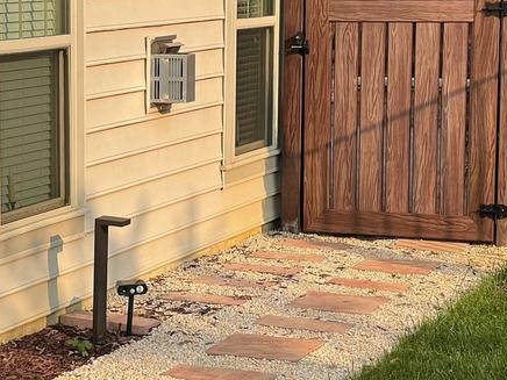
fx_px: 1787
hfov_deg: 16.1
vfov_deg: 12.1
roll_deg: +0.2
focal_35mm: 122
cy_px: 278
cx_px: 158
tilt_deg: -8.5
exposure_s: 1/1261
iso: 25
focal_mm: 6
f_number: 2
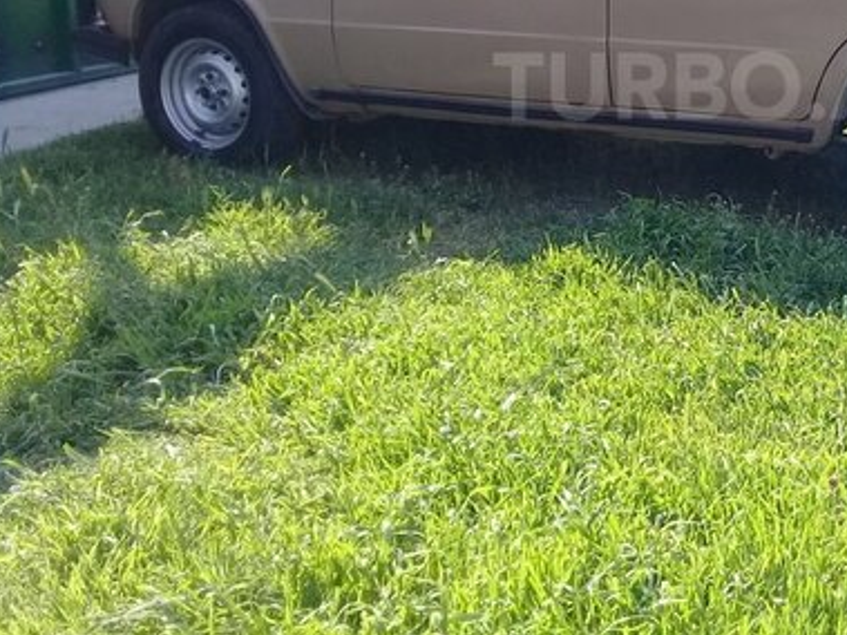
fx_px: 1321
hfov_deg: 34.1
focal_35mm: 54
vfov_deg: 26.3
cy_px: 86
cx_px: 722
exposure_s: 1/326
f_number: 2.2
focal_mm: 3.3
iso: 50
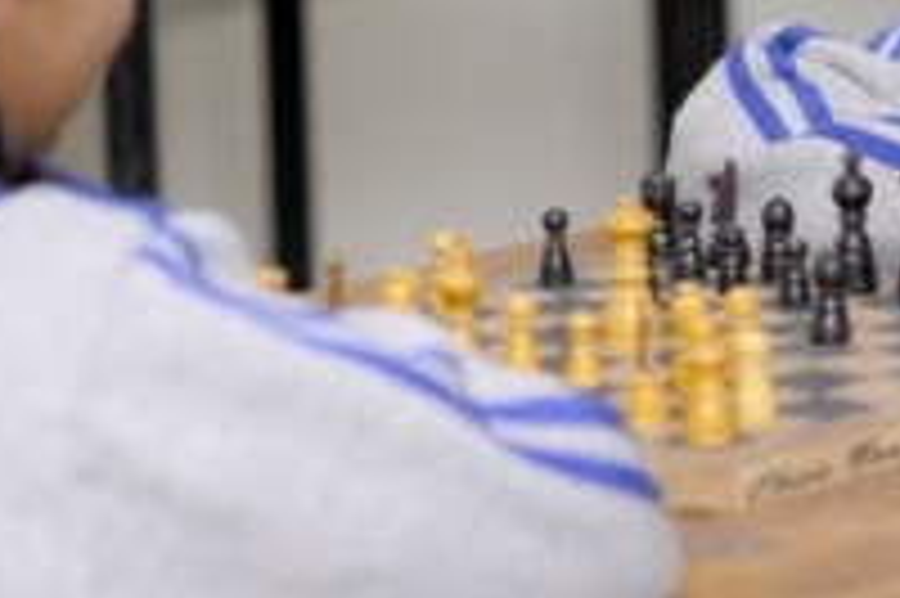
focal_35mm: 272
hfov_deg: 7.5
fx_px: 6794
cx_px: 904
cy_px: -22
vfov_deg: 5.0
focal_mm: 85
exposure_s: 1/100
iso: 320
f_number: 2.5
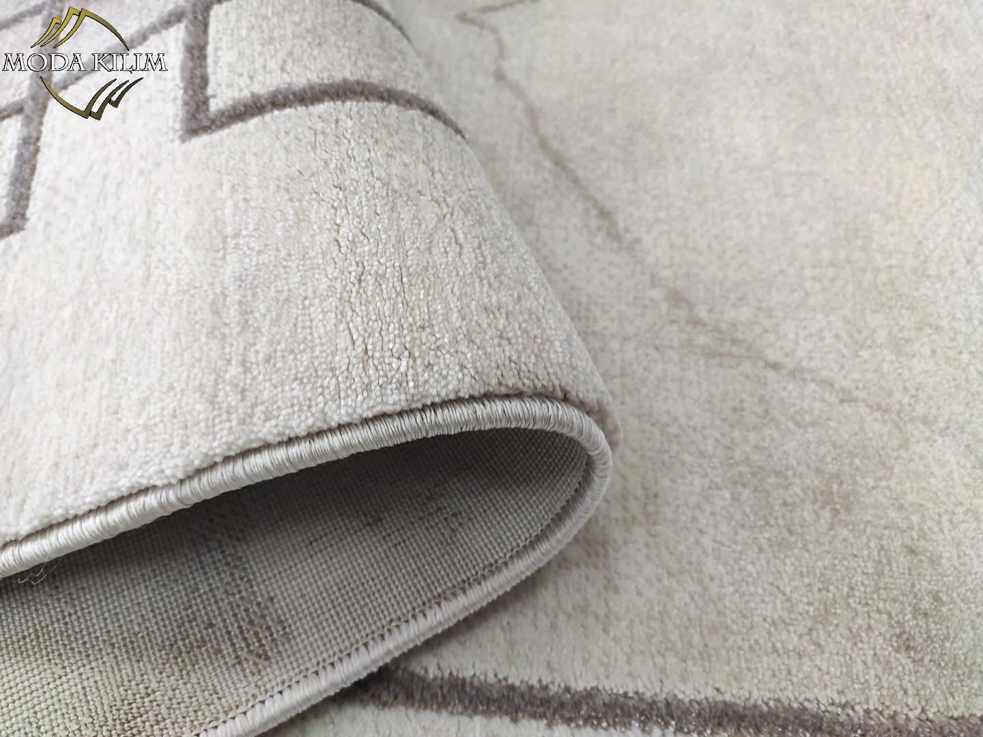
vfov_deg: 53.1
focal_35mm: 26
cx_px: 492
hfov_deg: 67.3
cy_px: 368
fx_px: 738
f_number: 1.75
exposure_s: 1/33
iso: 342
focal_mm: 4.77
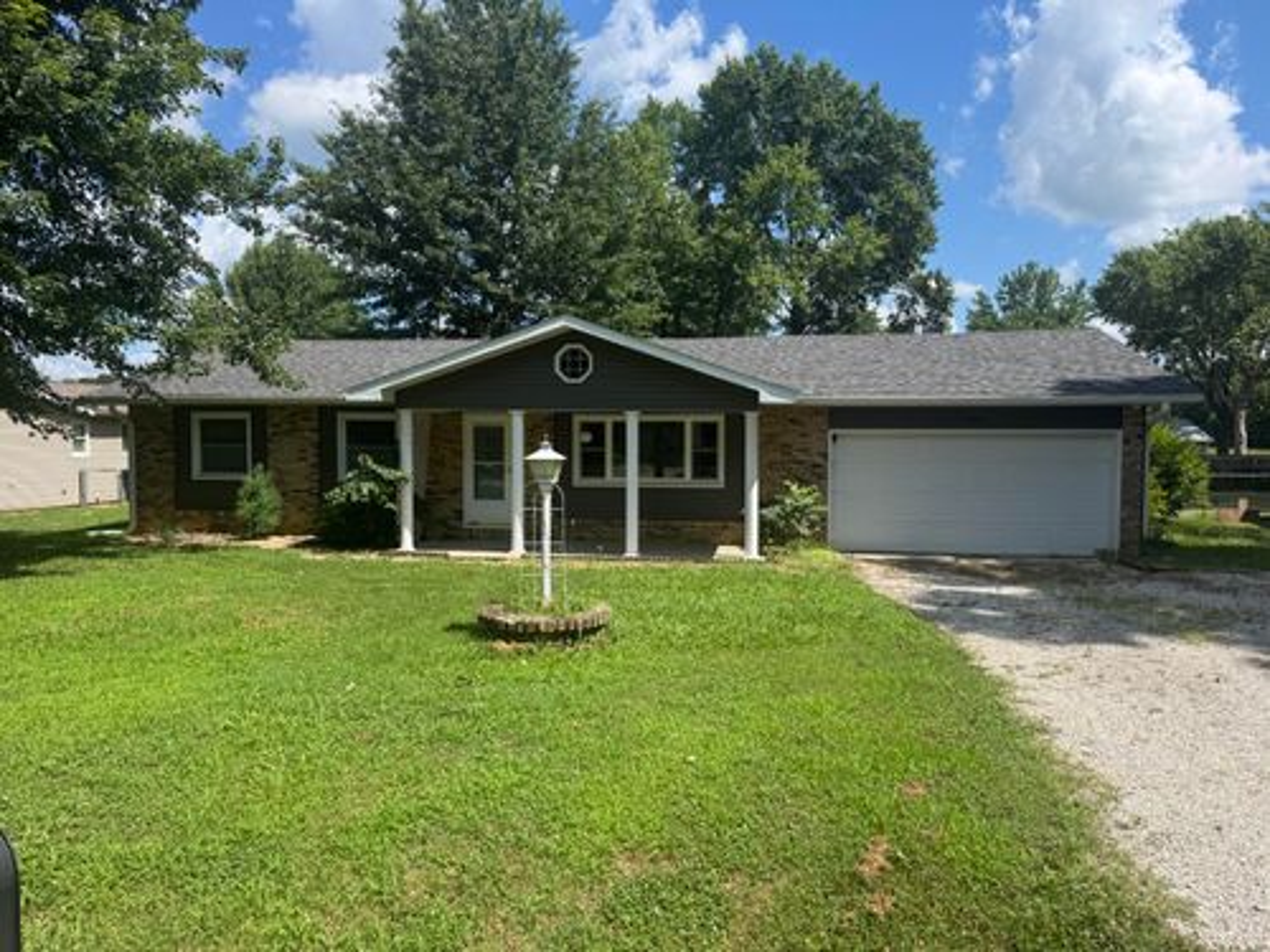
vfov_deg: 56.8
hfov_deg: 71.6
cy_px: 476
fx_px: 881
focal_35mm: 24
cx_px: 635
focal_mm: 6.76
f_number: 1.78
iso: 80
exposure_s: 1/3413
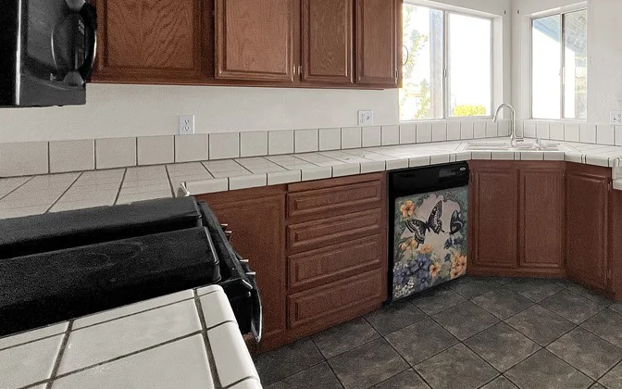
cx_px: 464
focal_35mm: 21
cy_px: 103
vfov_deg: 54.9
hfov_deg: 76.5
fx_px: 356
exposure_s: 1/99
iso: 80
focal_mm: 1.57
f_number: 1.8
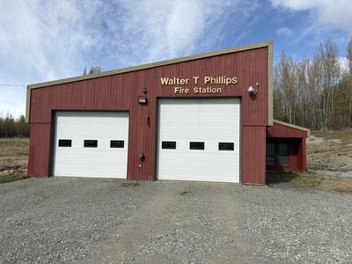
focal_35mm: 26
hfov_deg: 67.3
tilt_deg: +6.8
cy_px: 132
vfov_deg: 53.1
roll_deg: -1.7
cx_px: 176
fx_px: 264
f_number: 1.6
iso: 50
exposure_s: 1/5814
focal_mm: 5.96
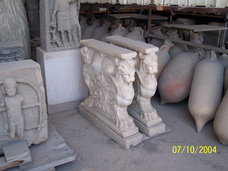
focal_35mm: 38
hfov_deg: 49.0
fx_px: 250
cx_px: 114
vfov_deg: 37.7
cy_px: 86
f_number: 2.8
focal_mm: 8
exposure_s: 1/125
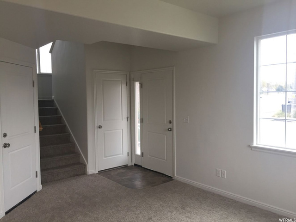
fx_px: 248
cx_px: 148
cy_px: 111
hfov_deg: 61.7
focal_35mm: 29
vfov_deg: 48.2
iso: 32
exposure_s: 1/30
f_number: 2.2
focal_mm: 4.15
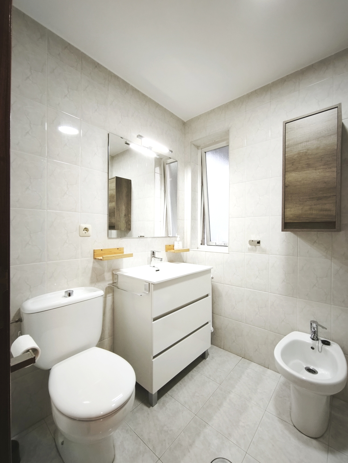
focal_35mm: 15
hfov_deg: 81.7
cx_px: 174
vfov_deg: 98.2
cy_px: 232
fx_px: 201
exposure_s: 1/50
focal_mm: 1.91
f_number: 2.2
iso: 125
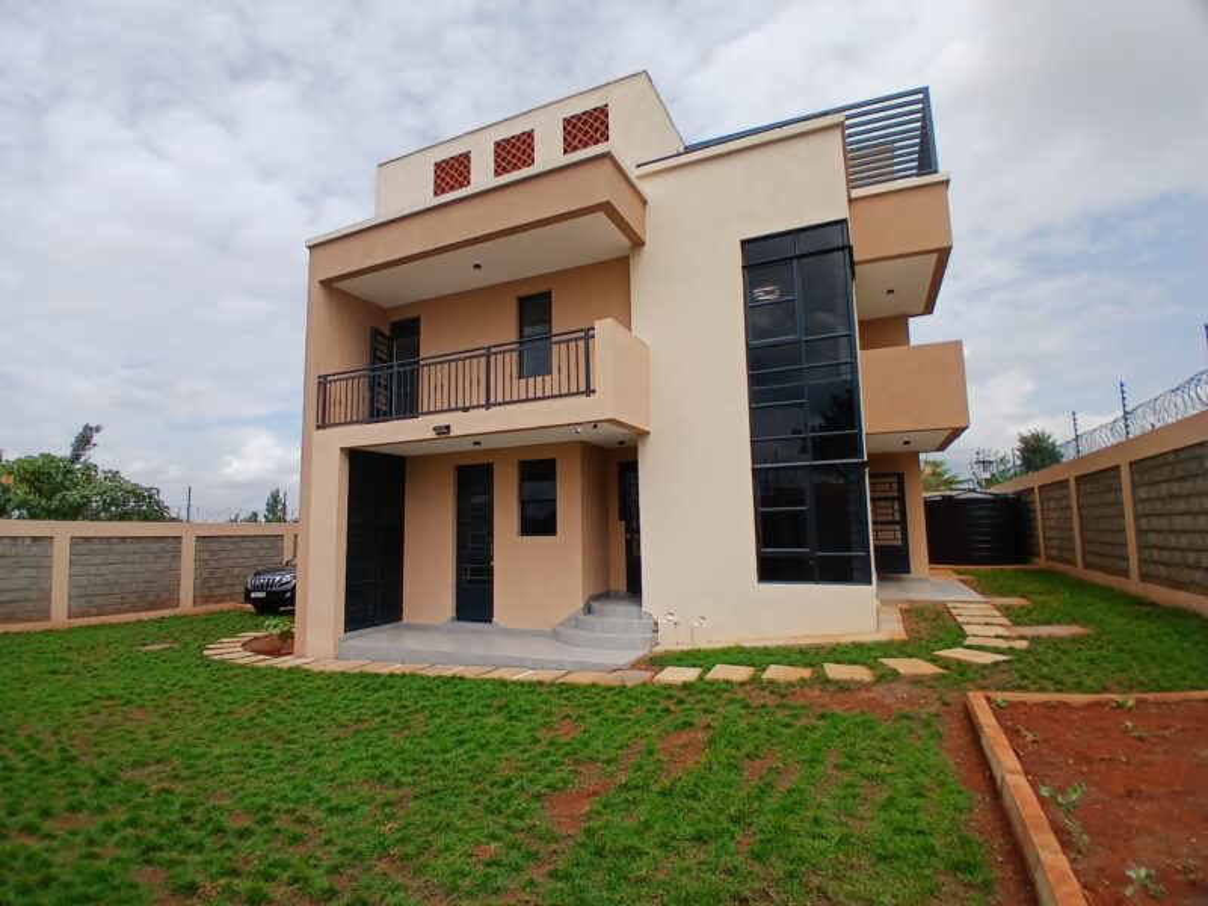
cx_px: 604
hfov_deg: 91.0
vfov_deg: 74.7
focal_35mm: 17
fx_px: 593
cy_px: 453
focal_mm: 1.4
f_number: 2.2
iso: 50
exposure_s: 1/1577
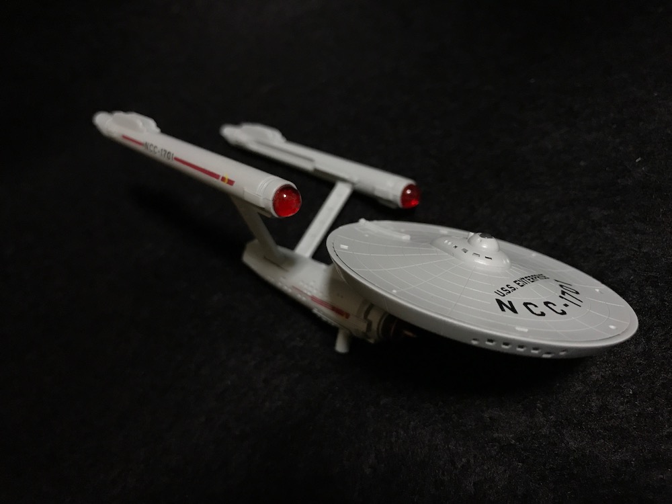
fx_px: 544
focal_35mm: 28
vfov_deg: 49.7
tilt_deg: -48.9
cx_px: 336
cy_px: 252
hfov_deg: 63.4
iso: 64
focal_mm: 3.99
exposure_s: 1/15
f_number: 1.8
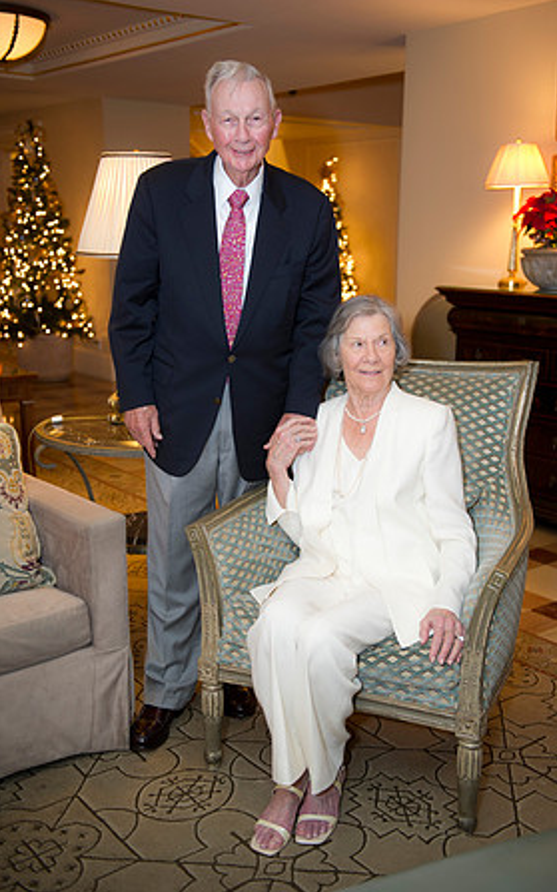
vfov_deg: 48.2
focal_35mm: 41
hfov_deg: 31.2
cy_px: 447
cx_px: 296
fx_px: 997
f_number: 2.8
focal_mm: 40
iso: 1250
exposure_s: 1/80
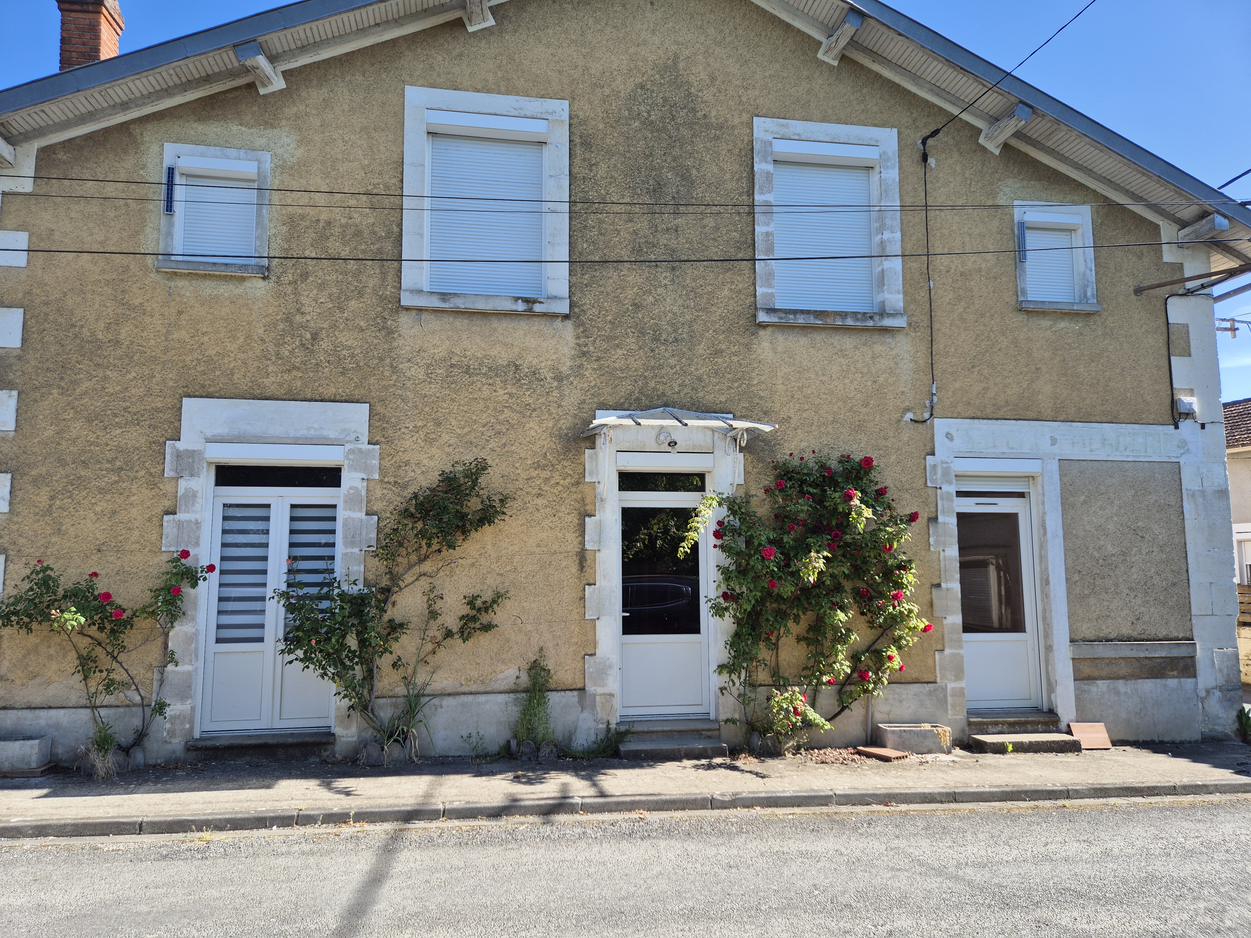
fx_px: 831
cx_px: 626
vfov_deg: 58.9
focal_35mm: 23
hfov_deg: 73.9
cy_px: 469
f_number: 1.8
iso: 25
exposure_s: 1/658
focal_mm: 5.4
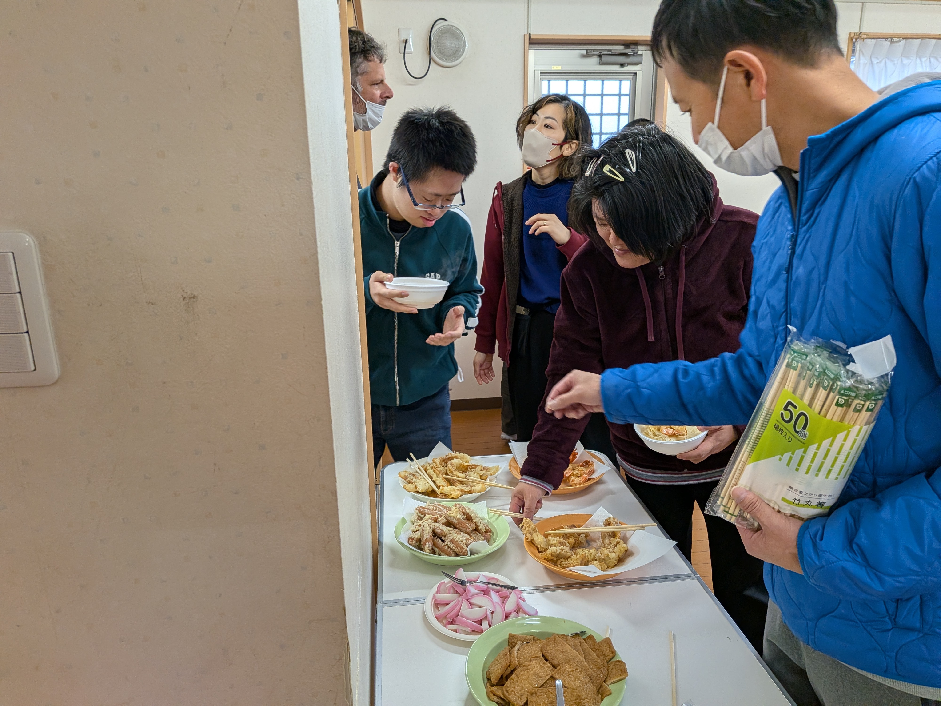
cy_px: 353
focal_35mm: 24
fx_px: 652
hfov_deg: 71.6
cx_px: 470
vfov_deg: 56.8
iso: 95
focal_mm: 4.53
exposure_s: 1/120
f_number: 1.7
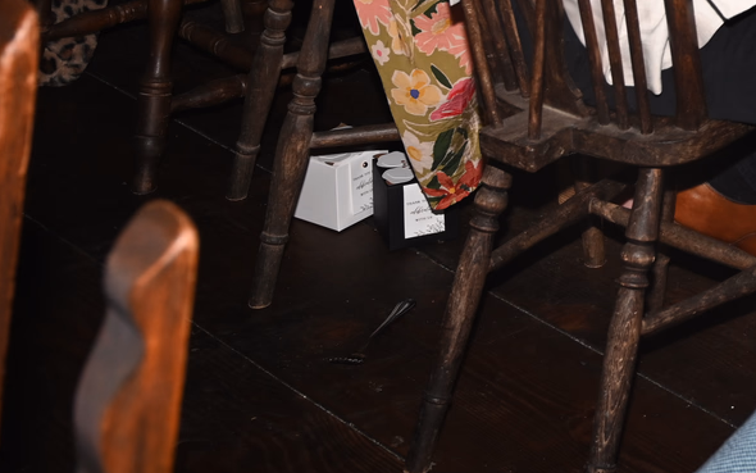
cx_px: 1153
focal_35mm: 109
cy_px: -359
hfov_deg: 17.2
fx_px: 2242
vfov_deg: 11.3
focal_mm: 30.5
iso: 400
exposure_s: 1/60
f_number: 5.6
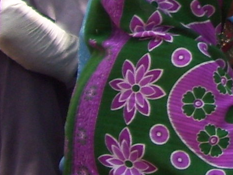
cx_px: 626
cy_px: -142
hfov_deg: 5.6
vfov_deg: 4.4
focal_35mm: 336
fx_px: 2263
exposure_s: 1/500
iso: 80
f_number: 3.4
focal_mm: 9.4
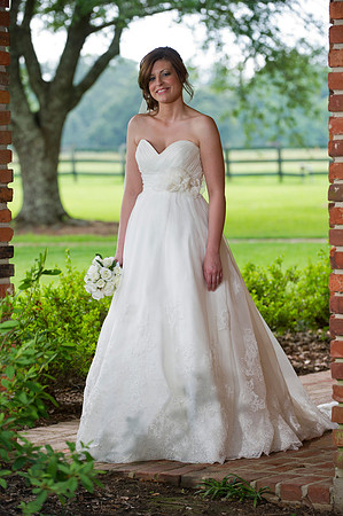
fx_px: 1862
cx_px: 172
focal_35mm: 130
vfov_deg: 15.8
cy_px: 258
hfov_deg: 10.5
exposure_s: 1/250
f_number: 3.5
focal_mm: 130
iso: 500
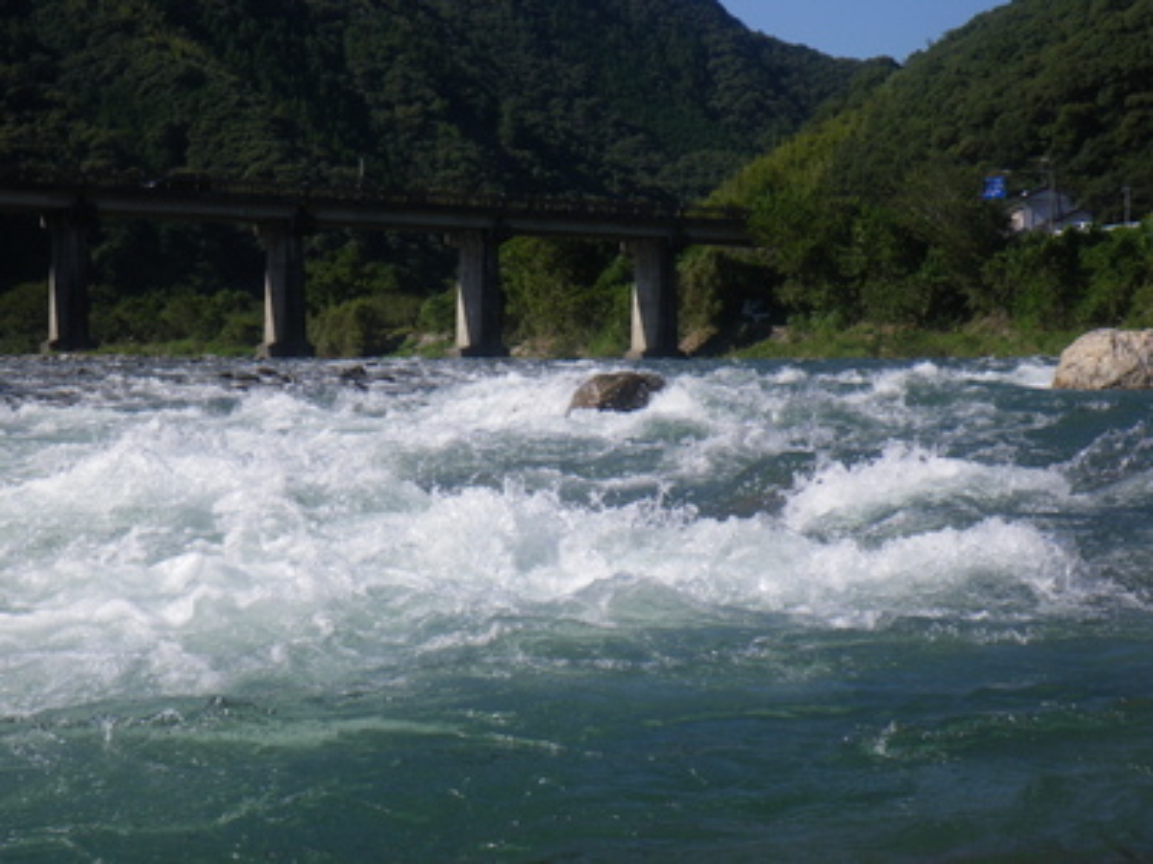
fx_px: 2065
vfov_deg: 23.7
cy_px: 432
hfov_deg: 31.2
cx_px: 576
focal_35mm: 62
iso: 50
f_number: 5.5
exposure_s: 1/250
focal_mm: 11.1
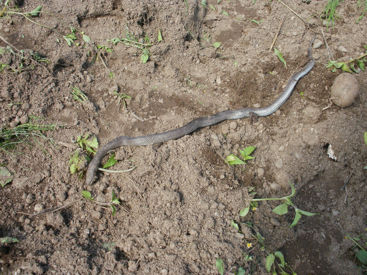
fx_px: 382
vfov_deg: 39.7
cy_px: 138
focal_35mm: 36
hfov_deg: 51.4
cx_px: 184
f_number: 5.6
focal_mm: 6.3
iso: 100
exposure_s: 1/100
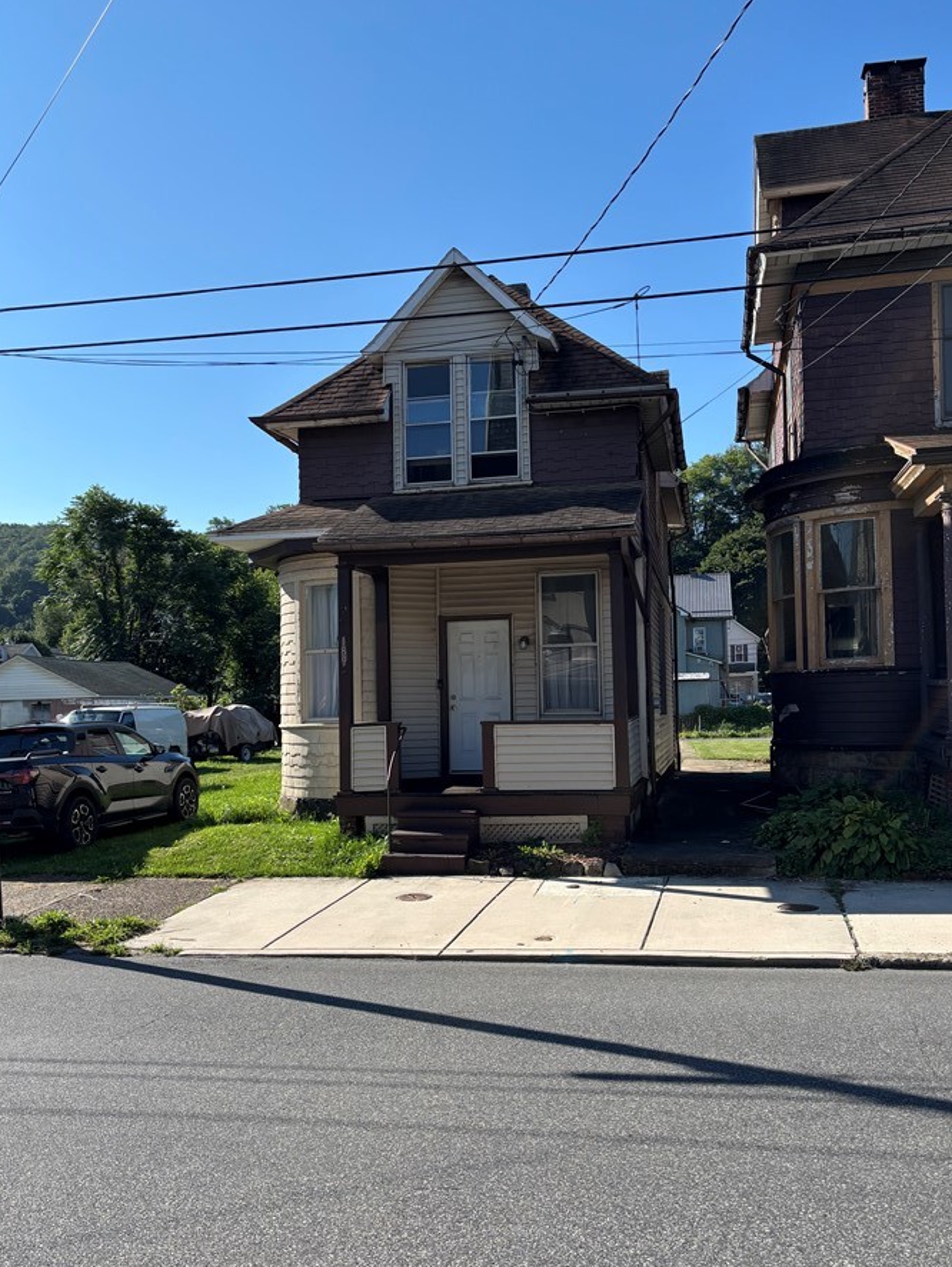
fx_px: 1099
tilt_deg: +1.2
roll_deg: +0.3
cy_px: 678
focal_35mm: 30
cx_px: 465
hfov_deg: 46.8
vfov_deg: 59.9
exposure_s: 1/2571
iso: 50
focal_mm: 5.96
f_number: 1.6
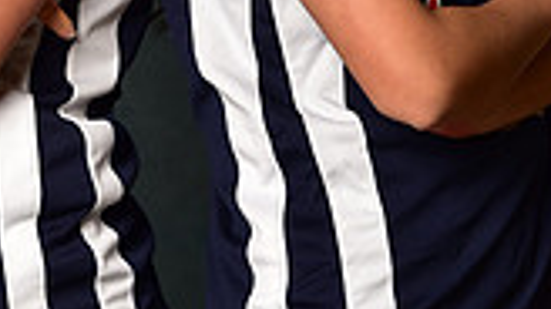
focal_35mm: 444
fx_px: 6483
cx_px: 113
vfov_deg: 2.7
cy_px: -212
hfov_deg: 4.9
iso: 200
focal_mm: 120
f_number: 4.5
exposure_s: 1/200
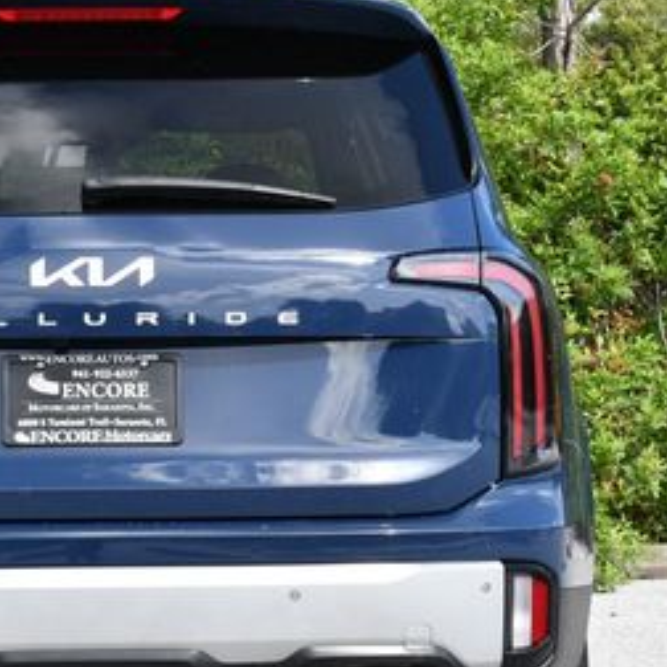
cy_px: 410
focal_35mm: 147
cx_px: 82
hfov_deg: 11.8
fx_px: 3205
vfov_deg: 11.9
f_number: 8
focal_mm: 34
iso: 200
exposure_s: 1/250
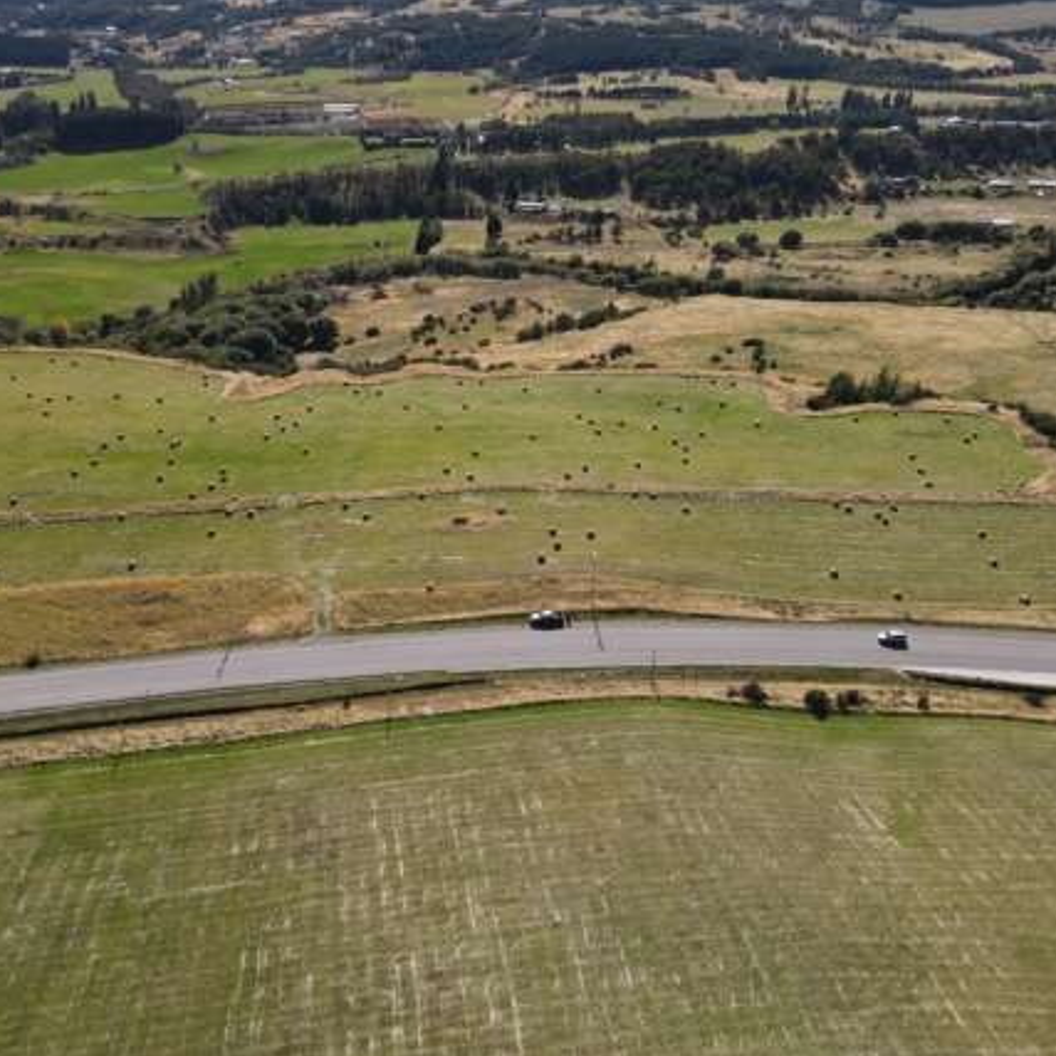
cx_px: 512
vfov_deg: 55.6
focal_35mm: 29
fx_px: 1001
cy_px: 519
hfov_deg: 55.6
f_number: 2.8
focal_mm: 4.5
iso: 100
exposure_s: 1/640
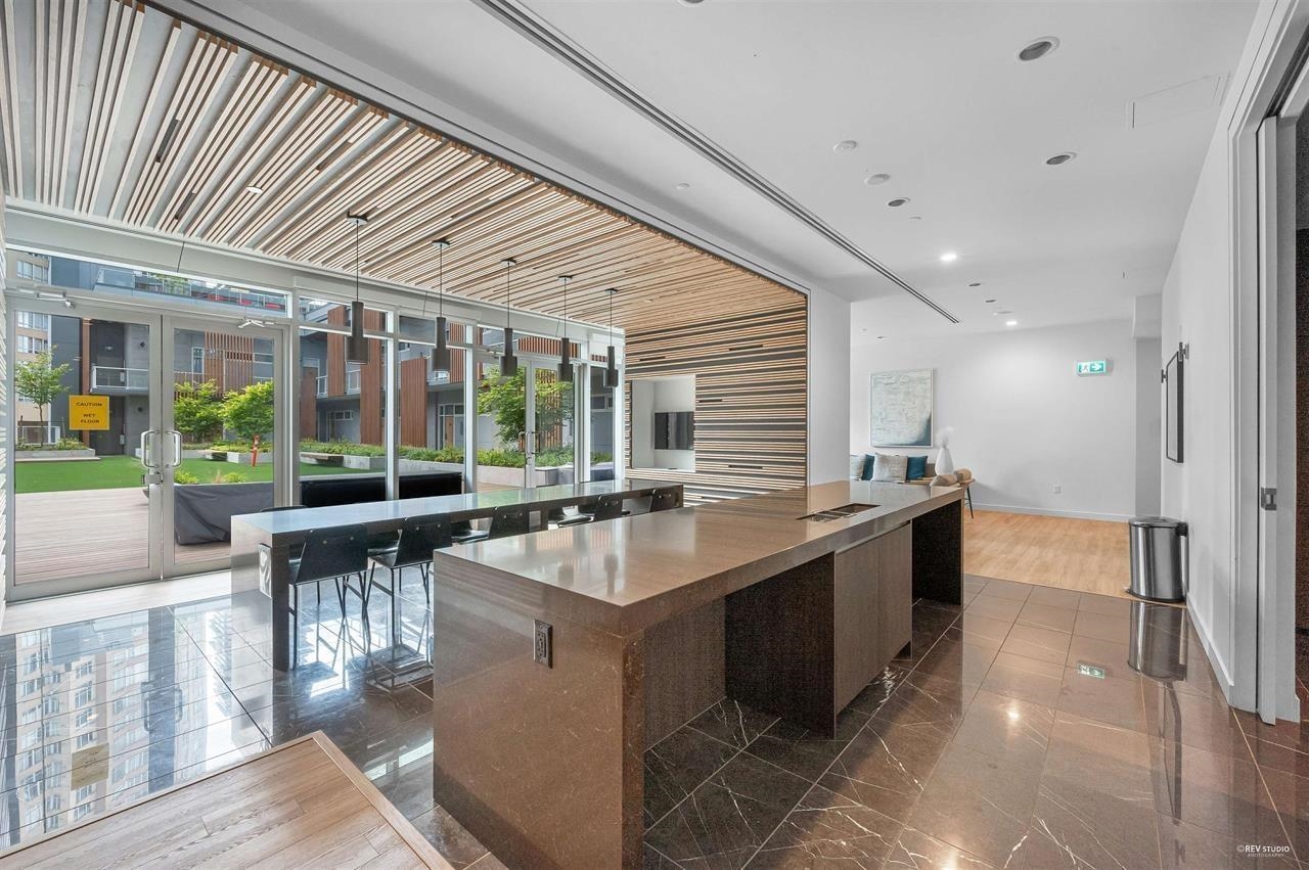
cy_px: 435
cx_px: 654
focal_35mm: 14
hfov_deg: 104.3
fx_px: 509
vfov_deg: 81.1
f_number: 14
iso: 100
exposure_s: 1/6
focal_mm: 14
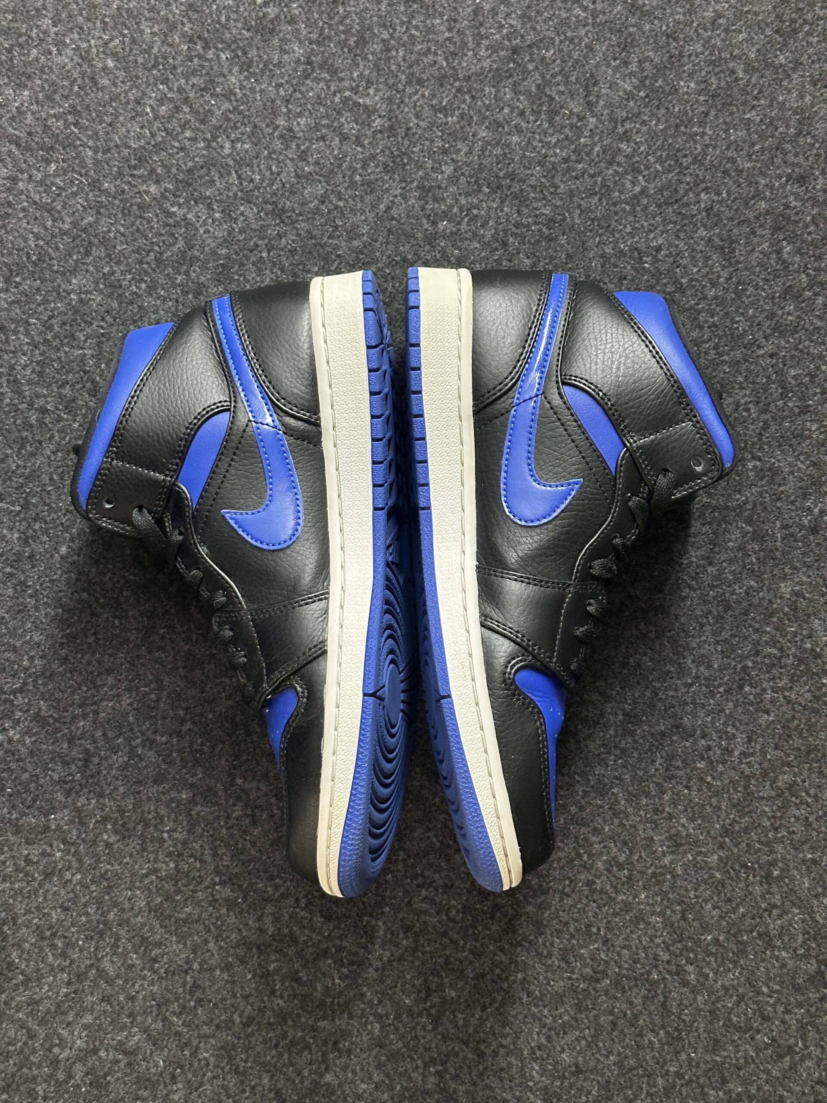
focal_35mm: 48
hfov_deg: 30.3
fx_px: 1529
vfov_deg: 39.7
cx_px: 414
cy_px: 552
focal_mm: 6.86
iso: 500
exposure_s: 1/36
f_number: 1.78
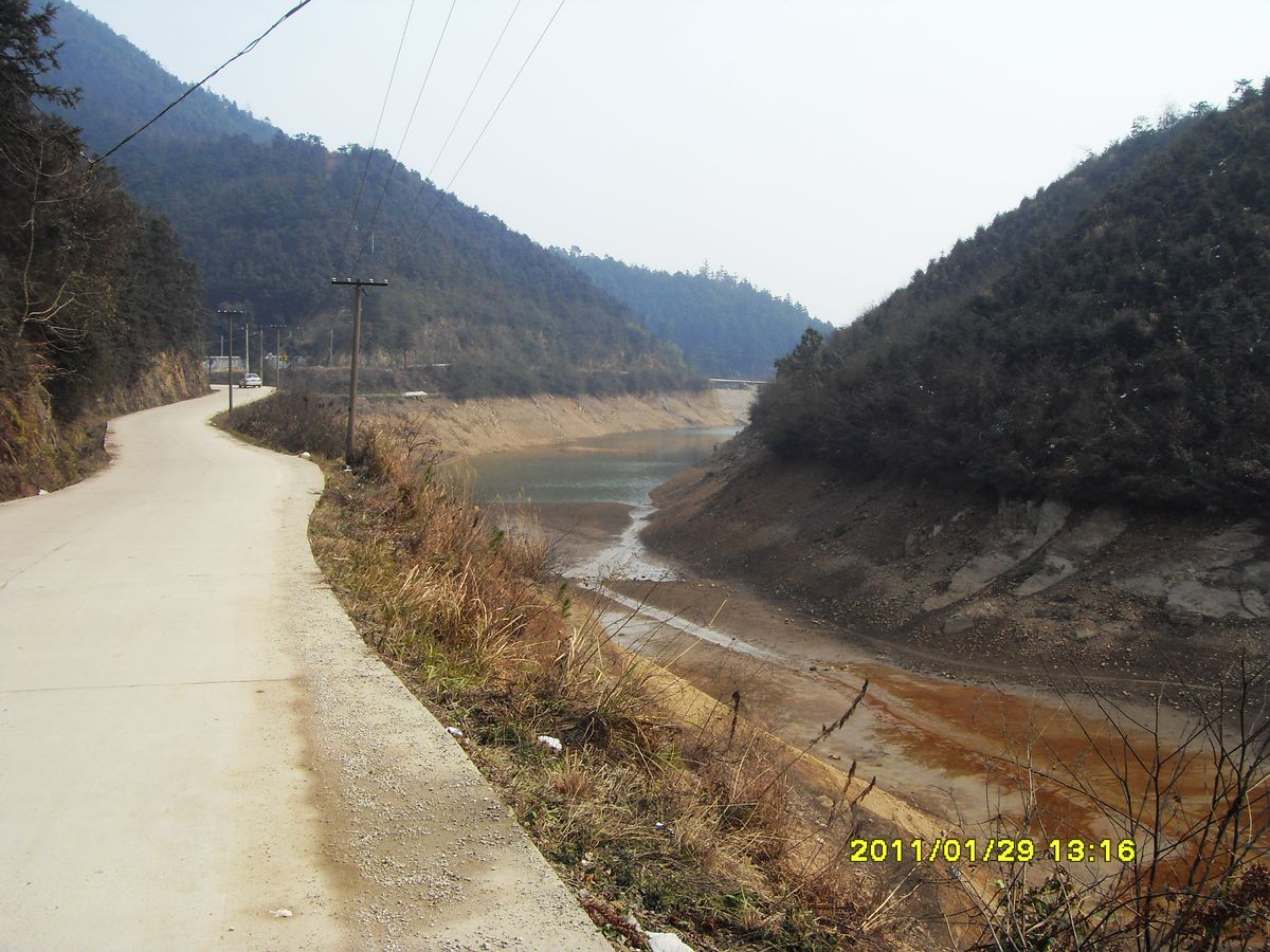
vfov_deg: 36.8
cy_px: 476
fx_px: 1431
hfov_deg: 47.9
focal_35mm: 39
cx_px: 635
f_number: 6.2
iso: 80
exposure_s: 1/250
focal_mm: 6.6
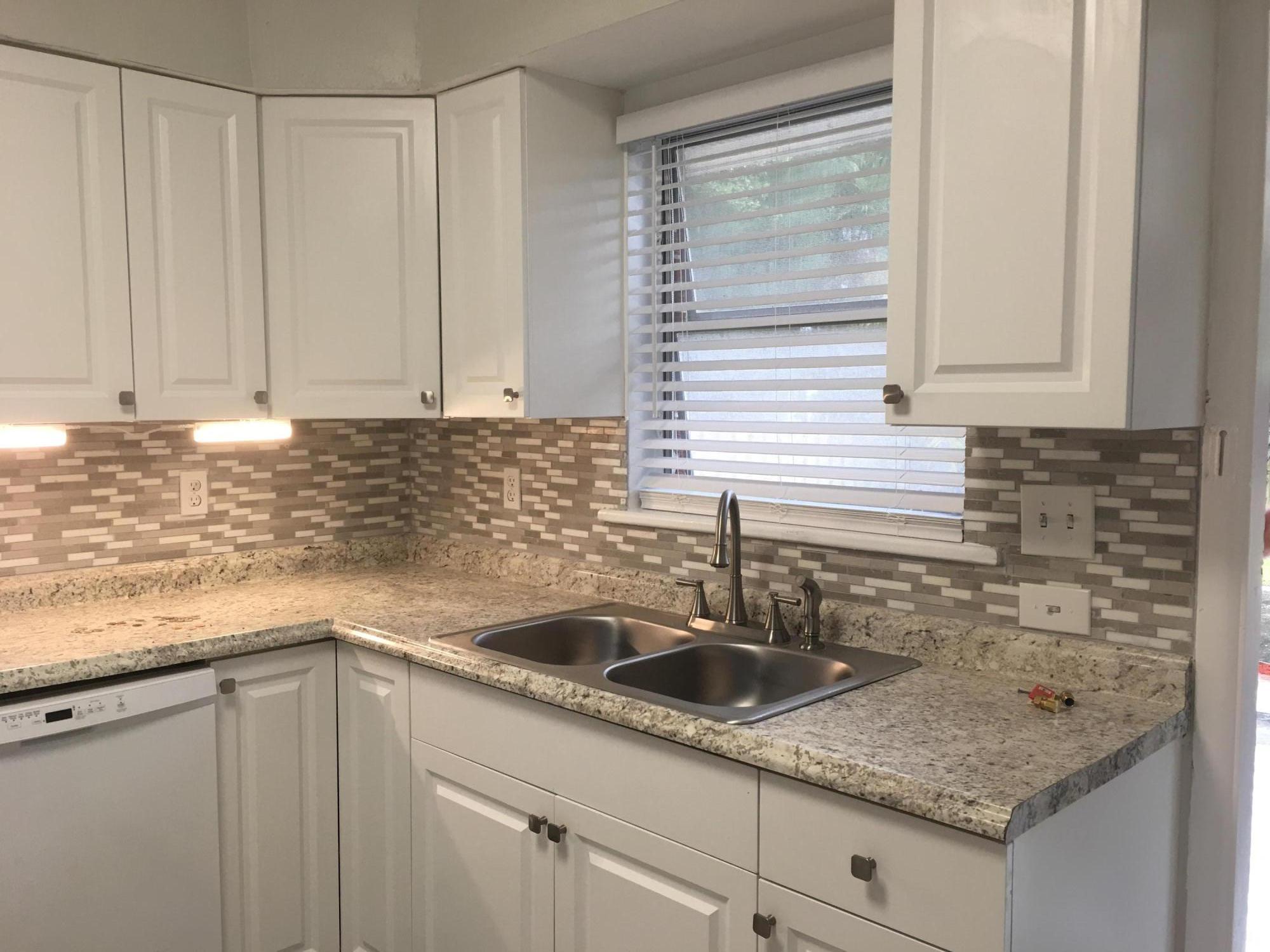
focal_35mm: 29
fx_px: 1064
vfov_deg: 48.2
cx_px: 635
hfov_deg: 61.7
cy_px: 476
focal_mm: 4.15
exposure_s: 1/15
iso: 25
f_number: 2.2
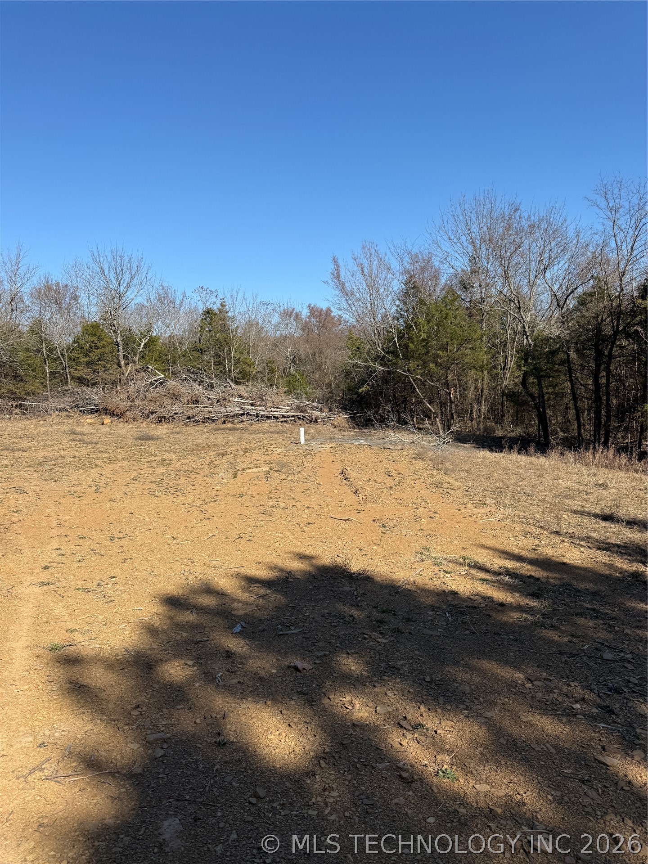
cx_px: 324
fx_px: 599
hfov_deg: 56.8
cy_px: 432
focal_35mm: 24
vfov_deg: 71.6
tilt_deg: -3.2
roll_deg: +1.7
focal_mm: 6.76
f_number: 1.78
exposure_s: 1/3953
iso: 80
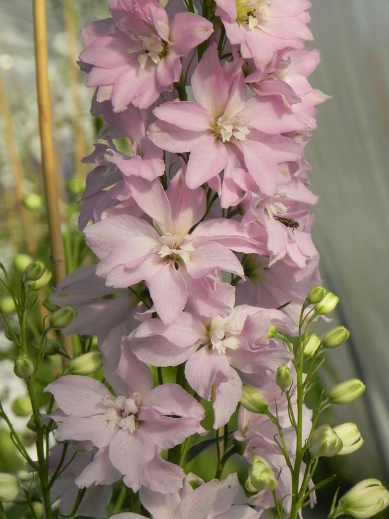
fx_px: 2427
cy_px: 260
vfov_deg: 12.2
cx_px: 194
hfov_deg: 9.2
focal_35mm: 162
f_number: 5
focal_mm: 28.8
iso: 160
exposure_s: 1/1250
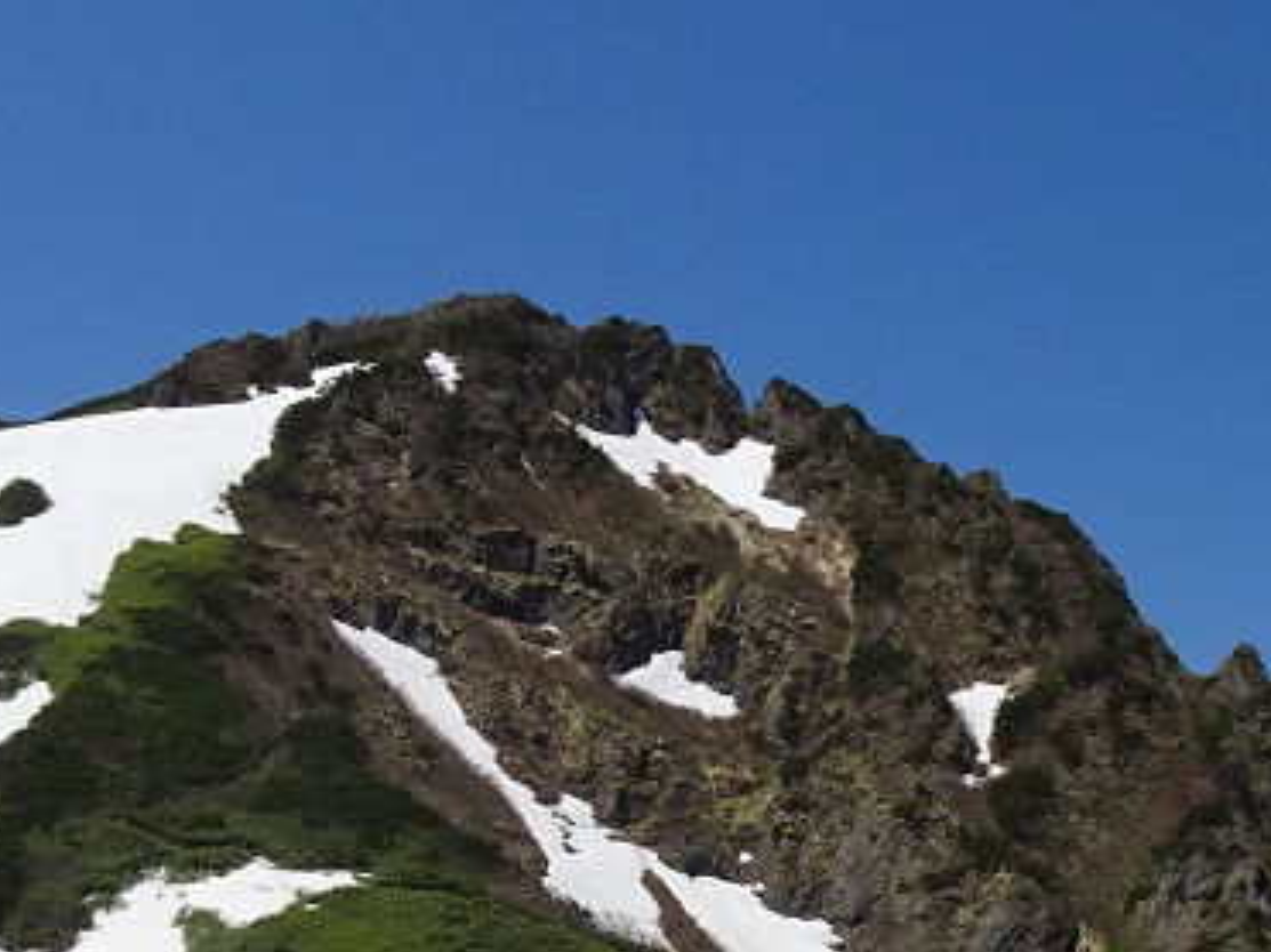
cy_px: 1058
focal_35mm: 59
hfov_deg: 32.7
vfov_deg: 23.2
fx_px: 2166
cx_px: 548
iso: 80
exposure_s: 1/1600
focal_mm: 4.1
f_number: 3.5
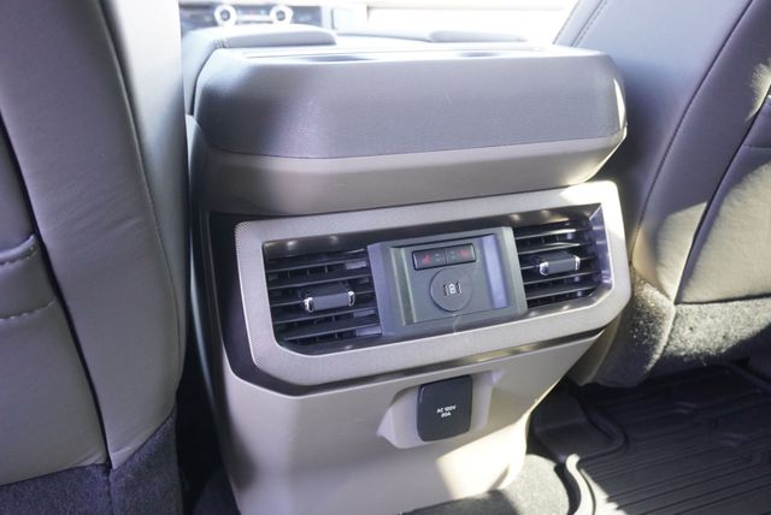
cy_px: 258
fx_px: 643
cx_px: 386
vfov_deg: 43.7
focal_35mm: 30
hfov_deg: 61.9
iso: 3200
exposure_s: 1/160
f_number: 4
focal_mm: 20
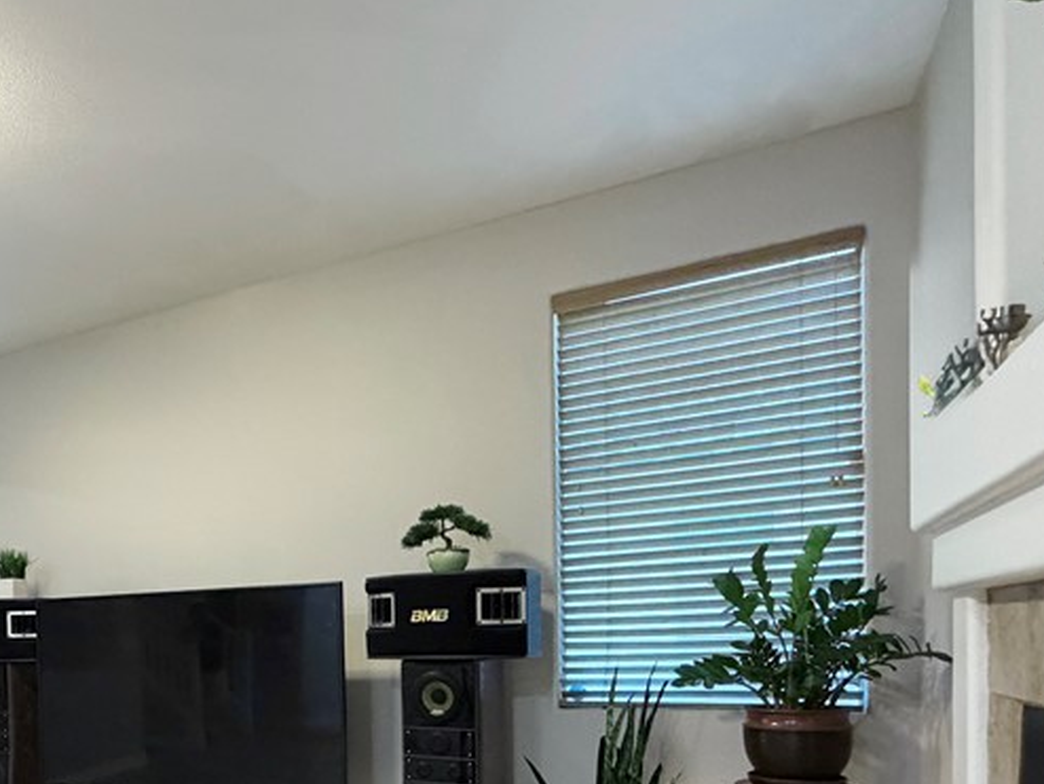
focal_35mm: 29
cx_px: 197
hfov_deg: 56.7
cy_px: 657
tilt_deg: -1.5
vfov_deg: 45.2
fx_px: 875
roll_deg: +0.7
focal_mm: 2.22
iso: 800
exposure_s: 1/60
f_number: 2.2
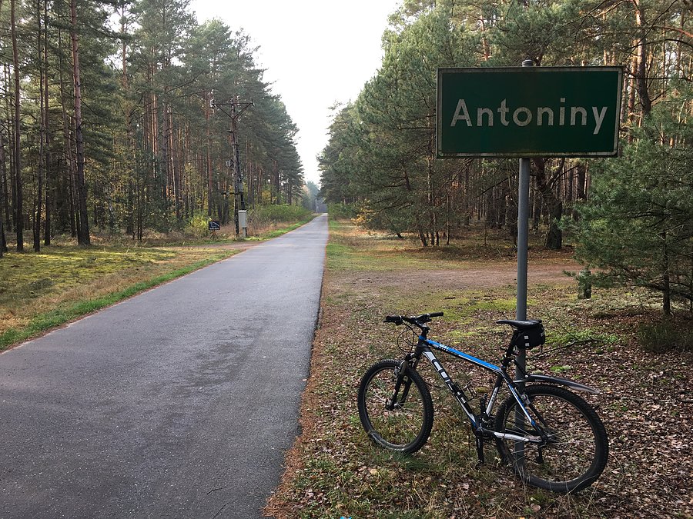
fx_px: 581
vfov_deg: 48.2
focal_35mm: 29
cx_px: 346
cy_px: 260
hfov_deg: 61.7
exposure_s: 1/100
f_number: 2.2
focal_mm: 4.15
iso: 25
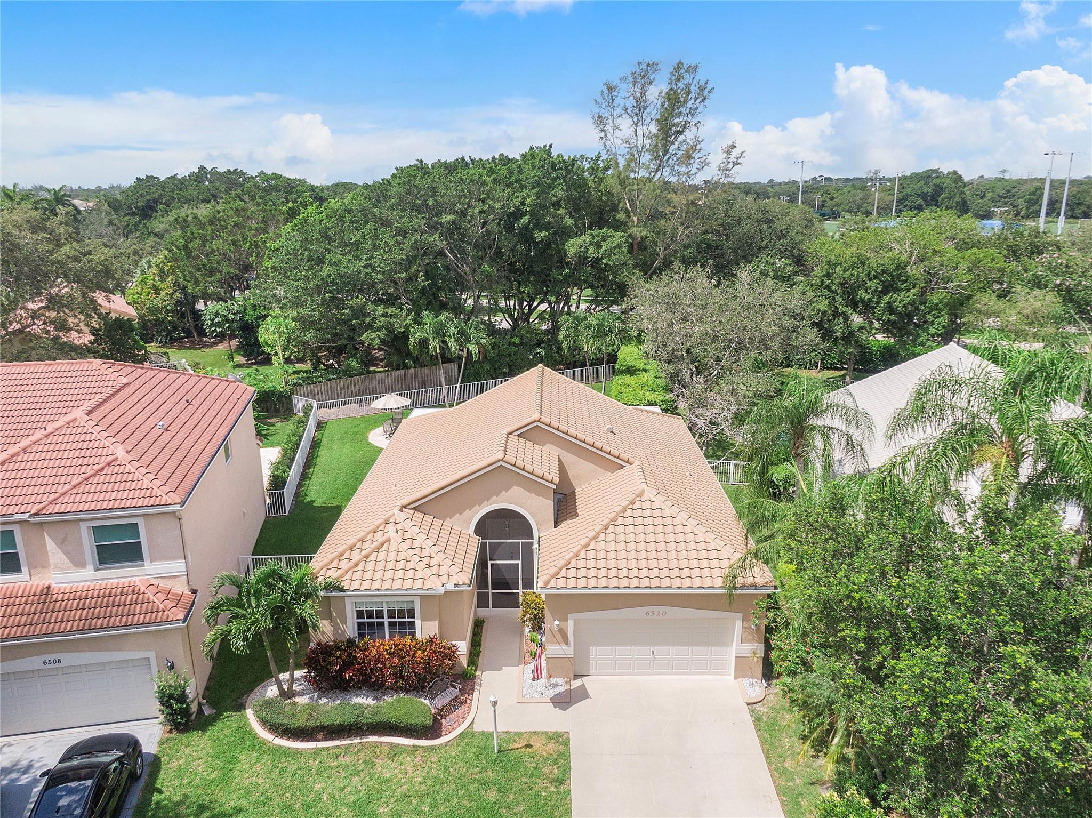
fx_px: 757
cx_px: 546
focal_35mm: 24
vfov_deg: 56.8
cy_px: 409
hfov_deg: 71.6
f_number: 2.8
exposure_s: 1/1600
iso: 100
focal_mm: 4.39
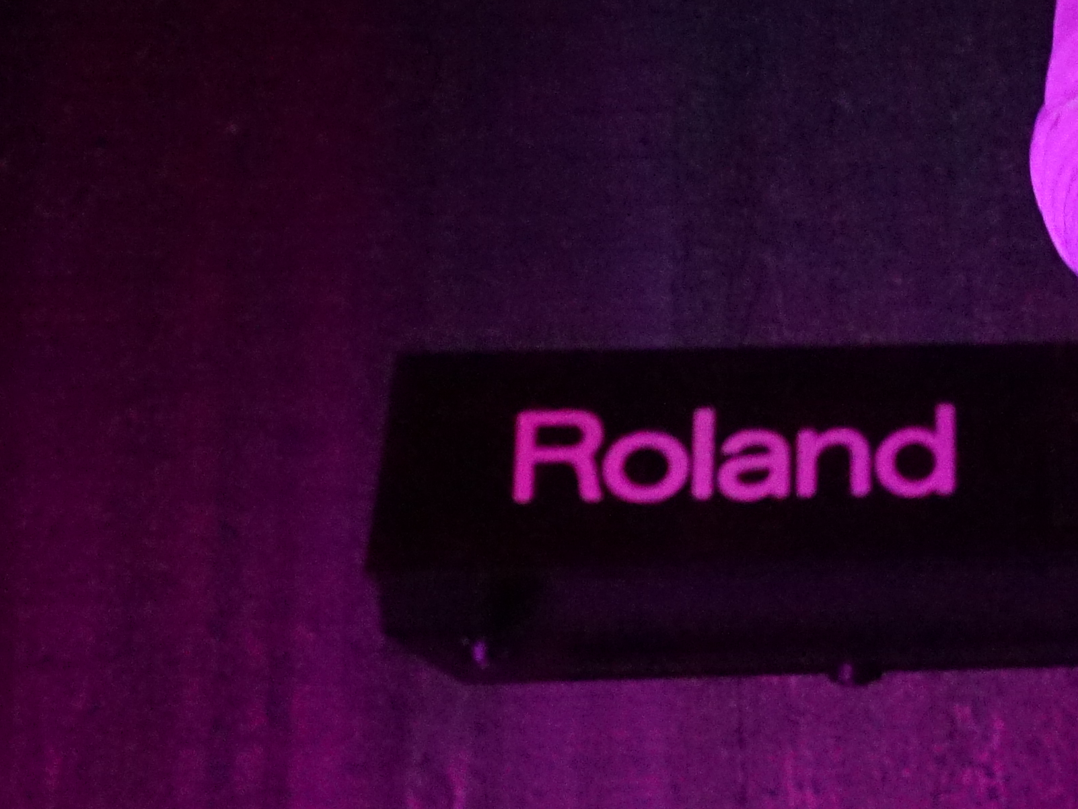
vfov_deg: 11.4
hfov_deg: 14.8
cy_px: -281
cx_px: 1497
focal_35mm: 126
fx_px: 3924
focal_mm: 35
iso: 6400
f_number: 4
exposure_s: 1/60
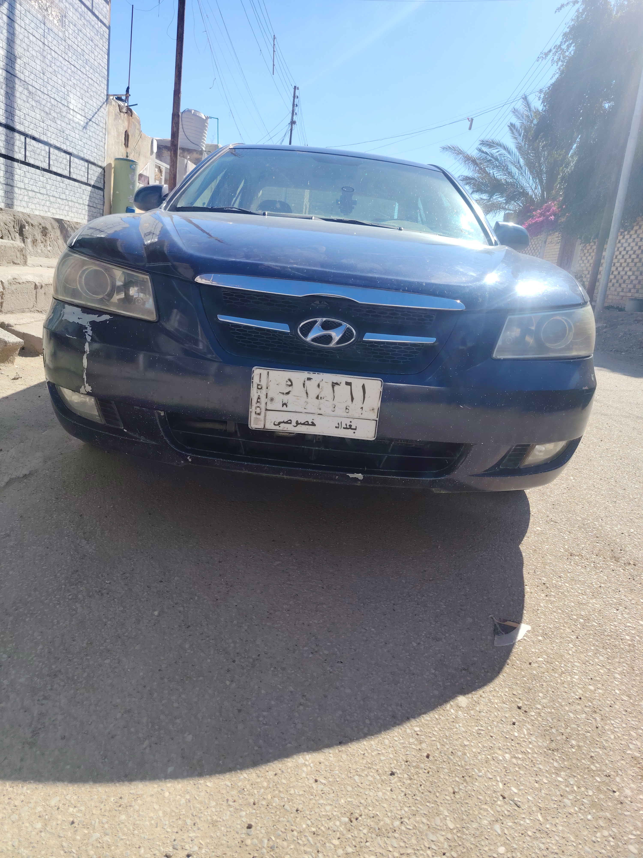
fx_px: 594
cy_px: 429
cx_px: 322
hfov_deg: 56.8
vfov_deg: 71.6
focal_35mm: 24
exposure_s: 1/933
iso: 100
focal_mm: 5.25
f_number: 1.75
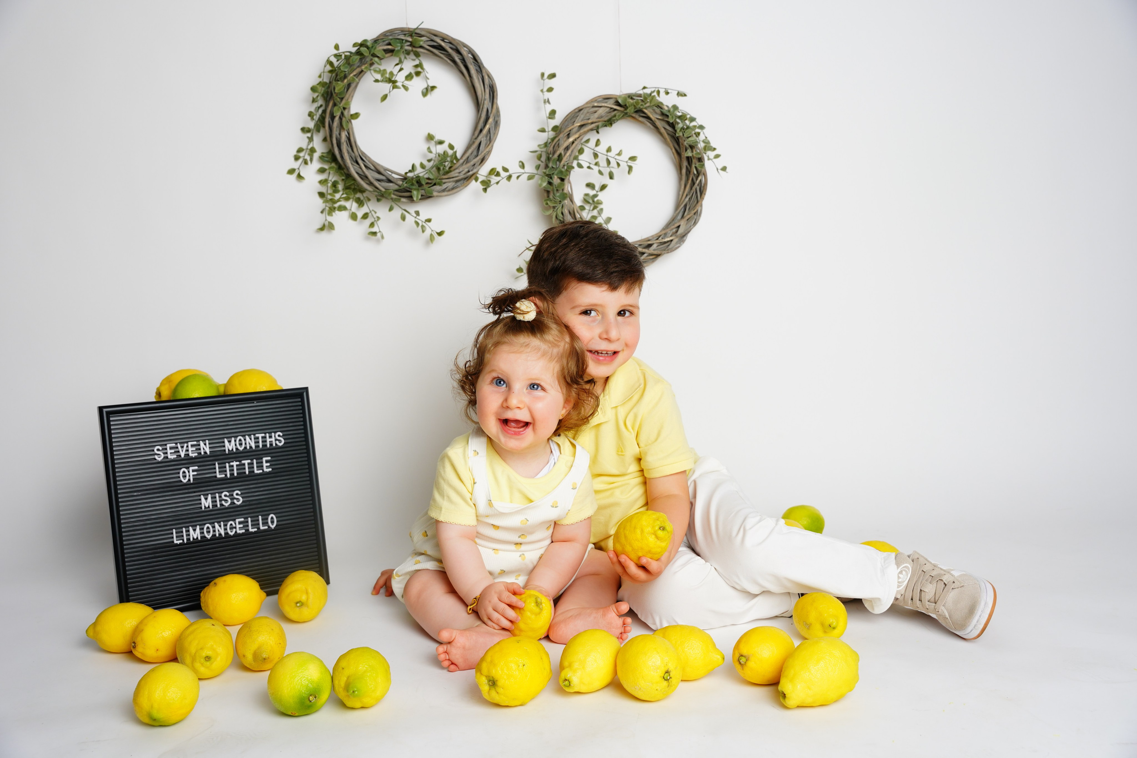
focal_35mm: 37
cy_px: 379
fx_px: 1178
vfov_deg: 35.7
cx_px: 568
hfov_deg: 51.5
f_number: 5.6
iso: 320
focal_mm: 37.3
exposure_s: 1/200
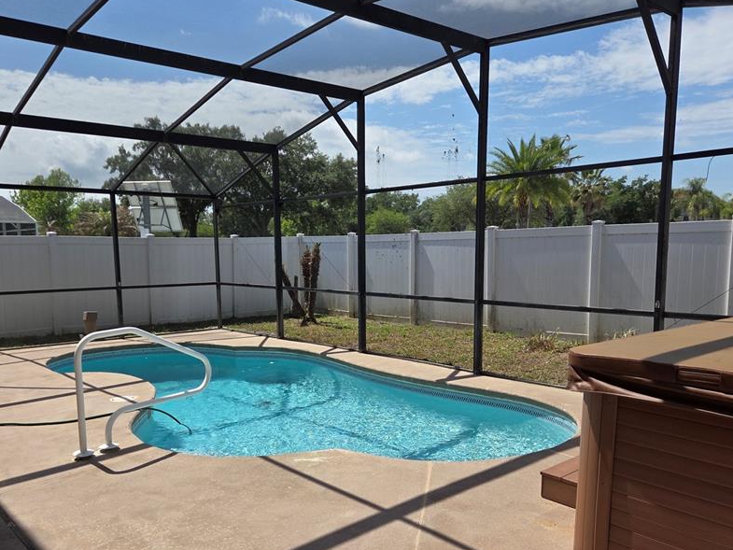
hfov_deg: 59.8
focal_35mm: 30
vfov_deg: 46.5
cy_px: 336
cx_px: 328
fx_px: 635
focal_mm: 5.4
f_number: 1.8
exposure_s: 1/4274
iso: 80
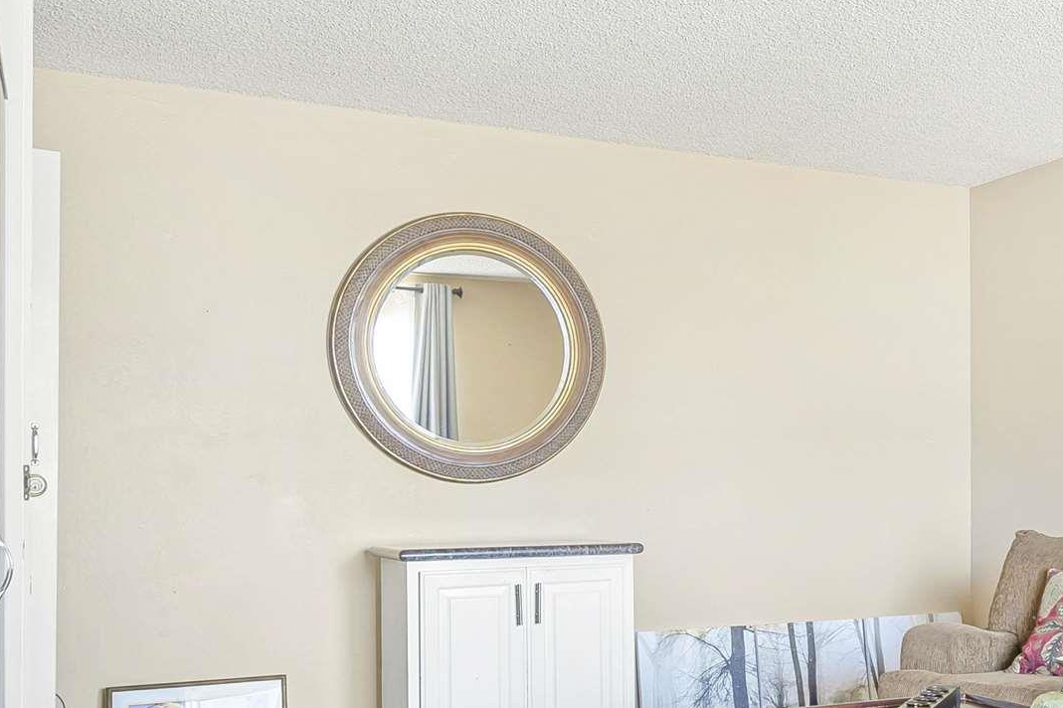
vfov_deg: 29.1
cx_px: 934
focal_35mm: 46
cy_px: 450
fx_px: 1358
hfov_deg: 40.0
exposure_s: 1
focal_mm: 16
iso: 100
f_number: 8
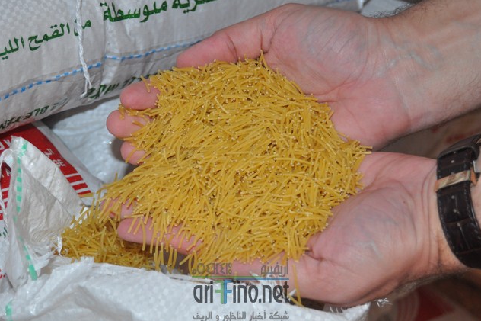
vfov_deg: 16.3
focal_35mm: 84
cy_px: 160
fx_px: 1115
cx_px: 240
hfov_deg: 24.3
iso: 800
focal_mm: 55
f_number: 5.6
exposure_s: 1/60
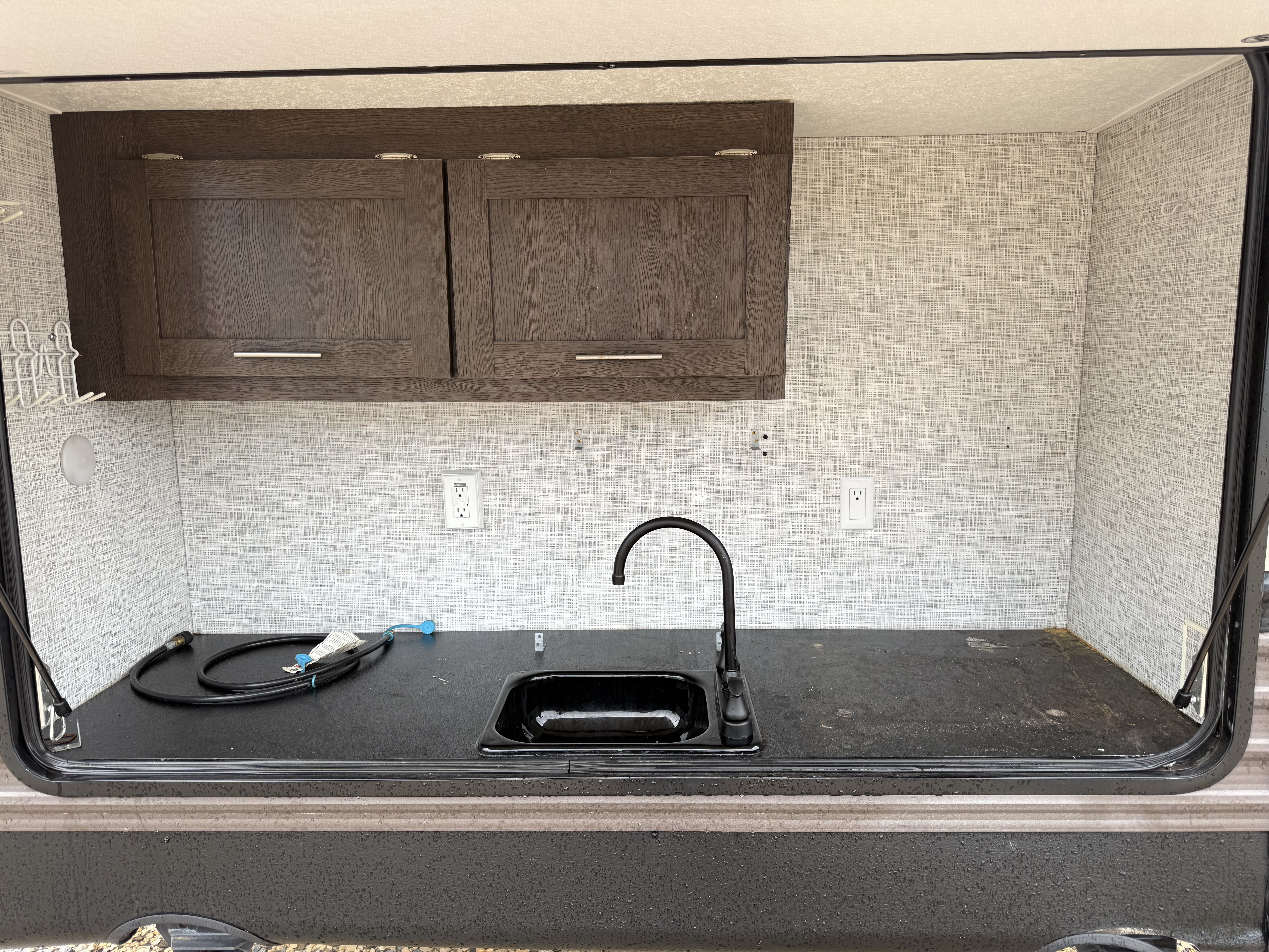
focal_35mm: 24
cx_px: 634
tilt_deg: -8.6
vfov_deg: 56.8
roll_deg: -1.3
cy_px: 476
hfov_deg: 71.6
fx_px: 880
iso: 50
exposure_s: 1/132
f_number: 1.78
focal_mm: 6.76
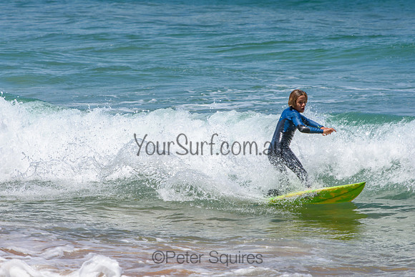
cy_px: 138
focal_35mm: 330
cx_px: 208
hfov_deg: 6.2
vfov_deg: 4.2
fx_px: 3805
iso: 220
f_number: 5.6
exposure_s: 1/2000
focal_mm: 220
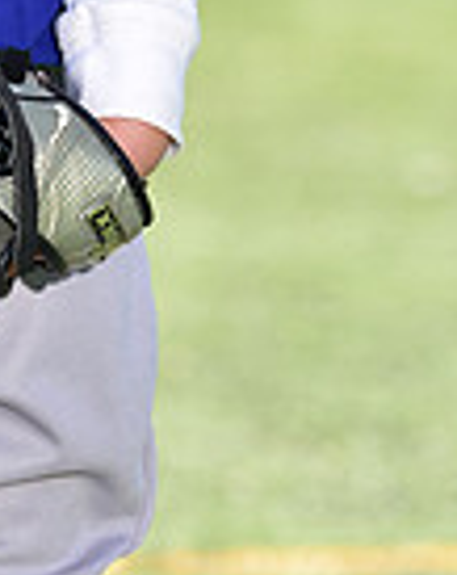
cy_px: -487
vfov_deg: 2.4
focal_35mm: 797
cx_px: -220
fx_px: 13520
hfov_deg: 1.9
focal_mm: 200
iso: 100
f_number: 5.6
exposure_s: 1/250
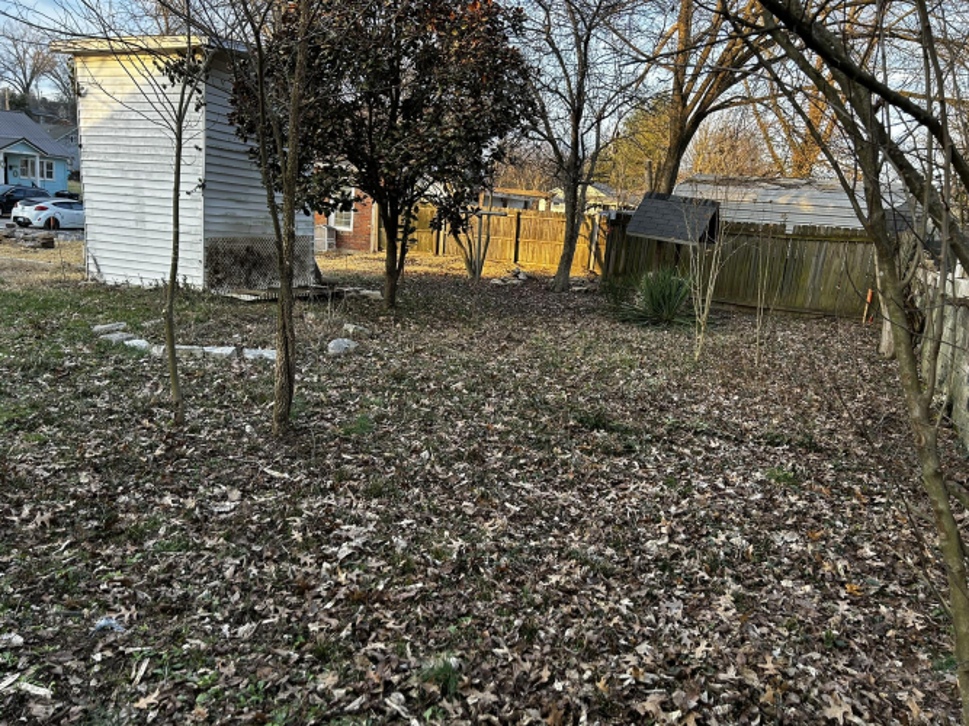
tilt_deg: -12.8
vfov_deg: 53.0
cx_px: 484
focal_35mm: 26
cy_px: 363
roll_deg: -5.1
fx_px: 728
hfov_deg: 67.3
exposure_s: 1/121
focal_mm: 5.7
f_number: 1.5
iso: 64
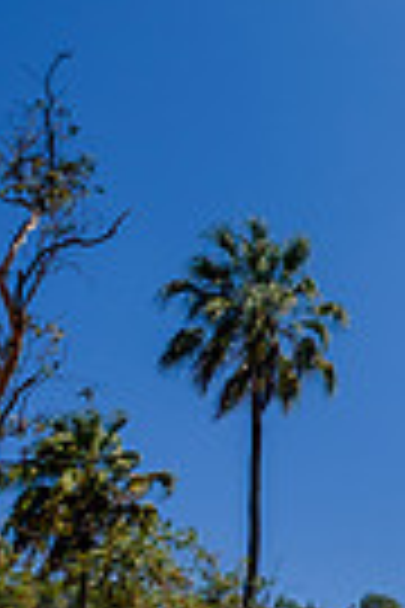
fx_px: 844
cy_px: 387
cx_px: 576
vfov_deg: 39.3
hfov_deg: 22.9
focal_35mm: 50
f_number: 5.6
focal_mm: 10
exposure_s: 1/1700
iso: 200
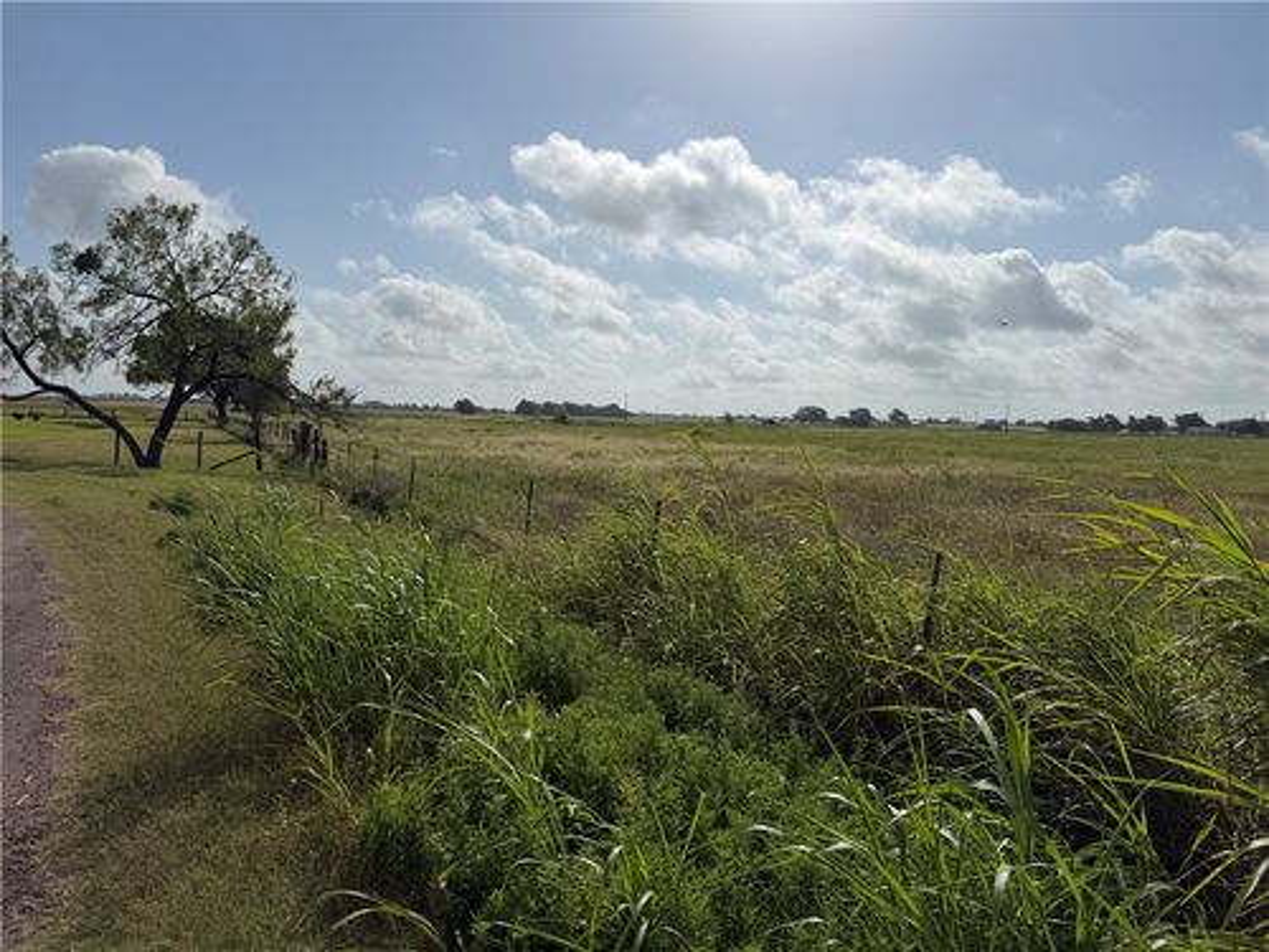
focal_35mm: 24
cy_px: 476
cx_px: 634
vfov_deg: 56.8
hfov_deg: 71.6
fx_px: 880
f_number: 1.78
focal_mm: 6.76
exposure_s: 1/22727
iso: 80
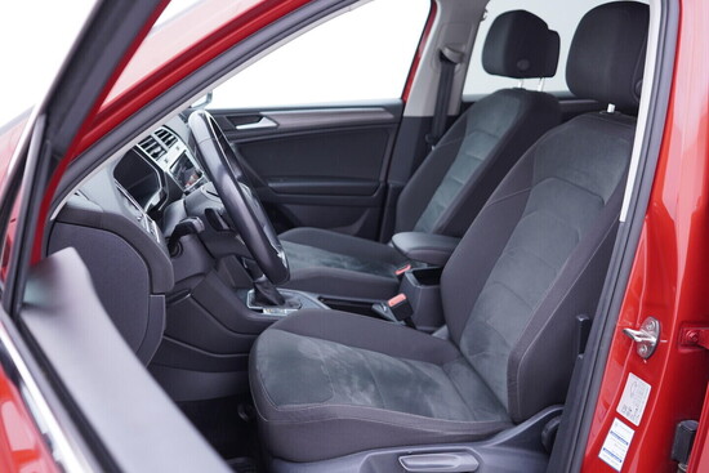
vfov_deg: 36.9
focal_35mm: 36
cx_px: 354
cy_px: 236
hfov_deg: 53.1
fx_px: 709
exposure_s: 1/40
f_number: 2.8
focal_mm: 24
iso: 250
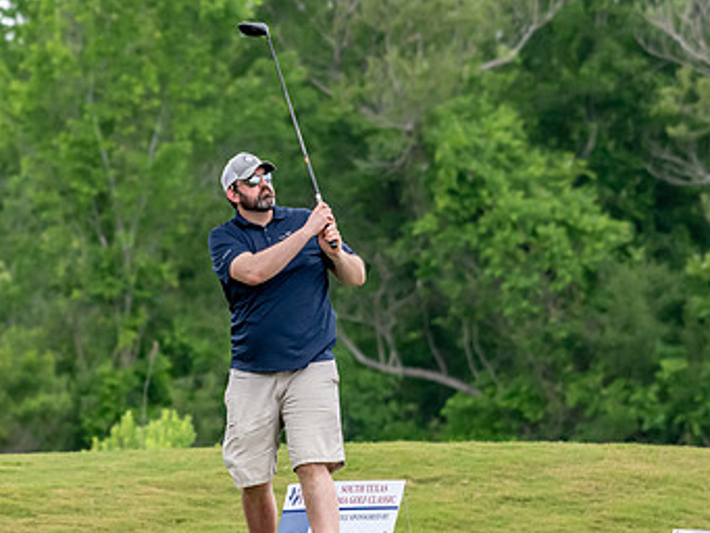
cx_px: 202
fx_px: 13603
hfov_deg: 3.0
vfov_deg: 2.2
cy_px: 270
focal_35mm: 663
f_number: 5.6
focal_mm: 270
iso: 1800
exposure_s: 1/2000
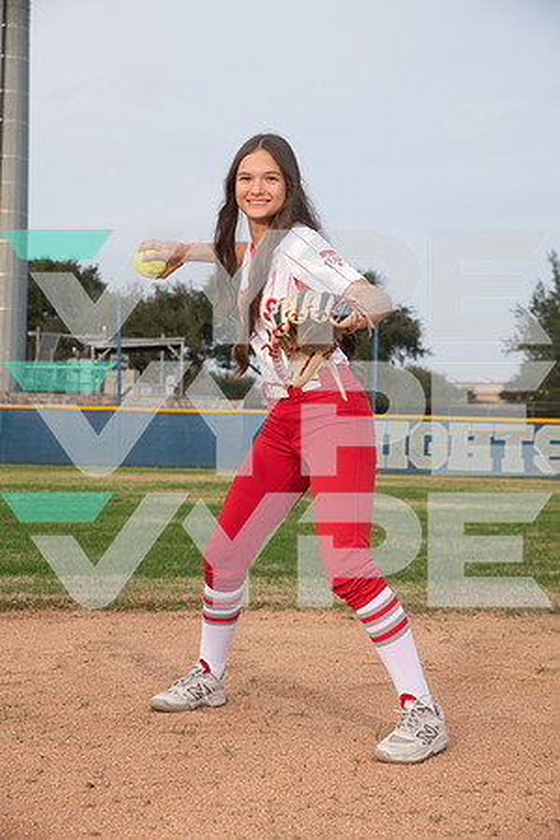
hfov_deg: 24.2
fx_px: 1307
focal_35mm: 56
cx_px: 280
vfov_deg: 35.6
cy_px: 420
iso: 200
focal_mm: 56
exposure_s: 1/320
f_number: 6.3
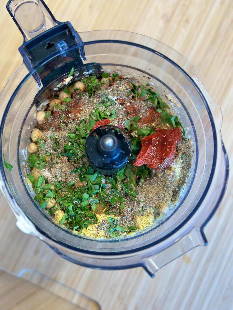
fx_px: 431
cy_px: 155
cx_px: 116
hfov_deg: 30.3
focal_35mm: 48
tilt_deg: -83.3
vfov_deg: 39.7
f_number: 1.78
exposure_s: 1/120
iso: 250
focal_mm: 6.86
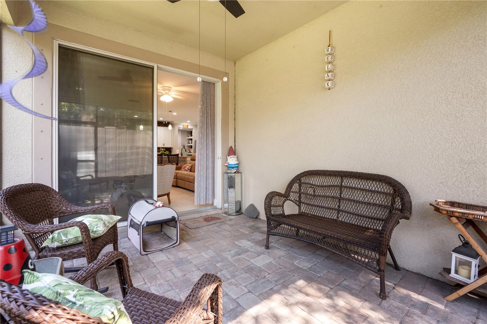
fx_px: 216
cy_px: 162
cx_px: 244
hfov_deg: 96.7
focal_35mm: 16
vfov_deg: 73.7
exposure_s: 1/8
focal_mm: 16
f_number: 8
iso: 200
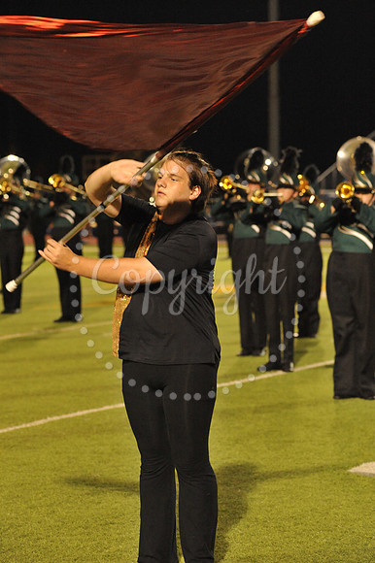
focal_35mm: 120
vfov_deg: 17.1
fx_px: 1877
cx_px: 188
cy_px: 282
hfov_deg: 11.4
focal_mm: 120
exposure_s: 1/200
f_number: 5.6
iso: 5000
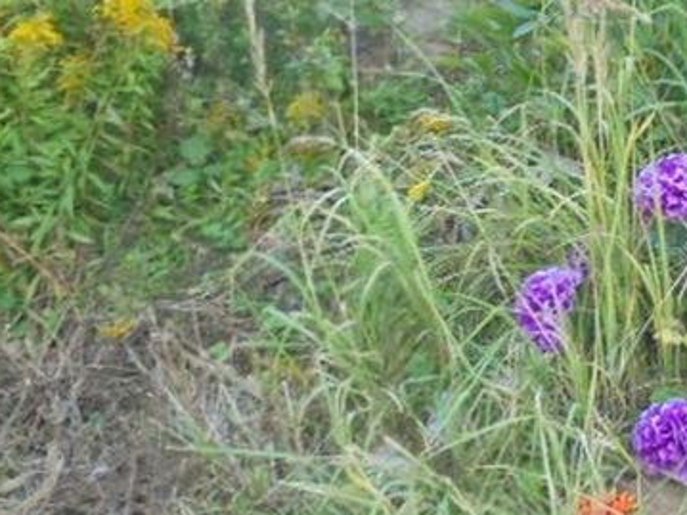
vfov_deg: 25.2
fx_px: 1151
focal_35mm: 58
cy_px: 207
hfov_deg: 31.5
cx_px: 635
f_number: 3.5
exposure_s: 1/100
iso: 200
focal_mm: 4.6
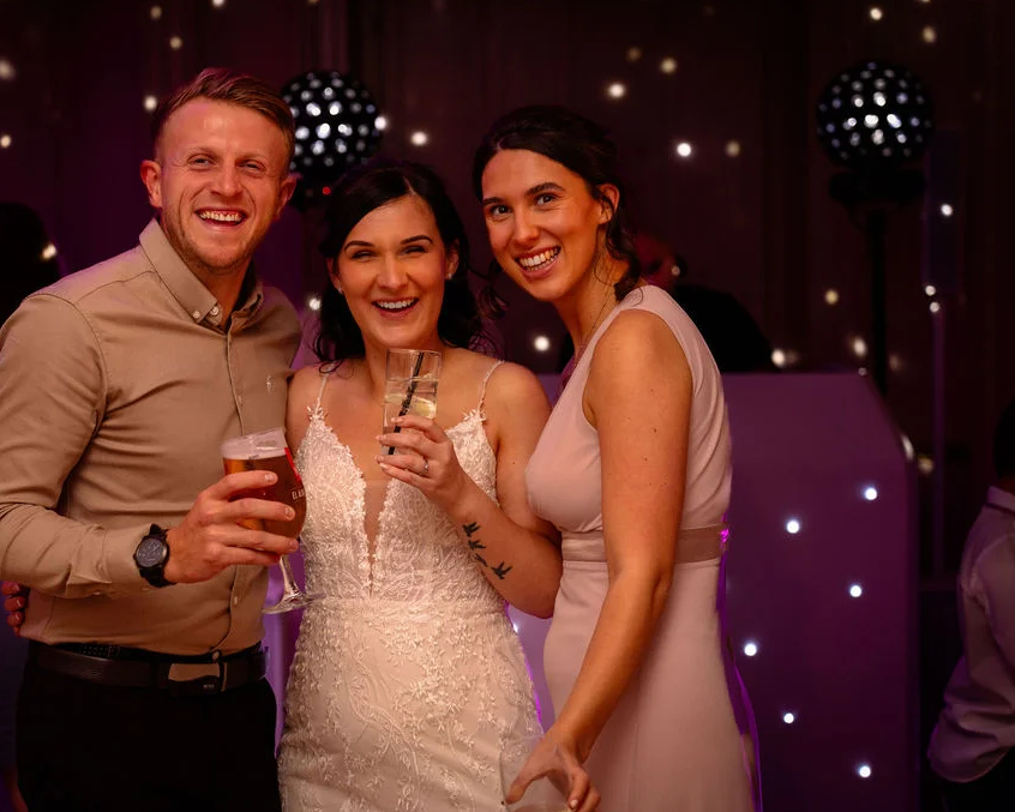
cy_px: 404
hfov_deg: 28.3
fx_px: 2013
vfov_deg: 22.8
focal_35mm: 67
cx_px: 428
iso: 2000
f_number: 2.8
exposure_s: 1/200
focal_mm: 59
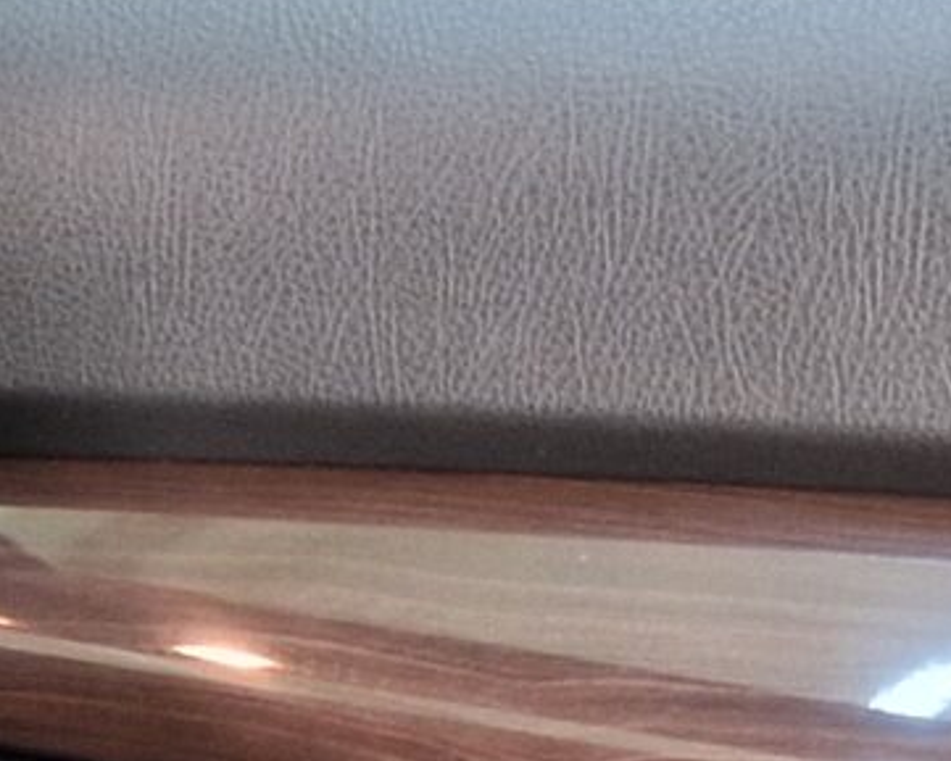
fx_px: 4476
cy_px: 1188
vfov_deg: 9.4
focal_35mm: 159
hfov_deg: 11.7
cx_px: -342
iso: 400
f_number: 1.8
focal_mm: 6.4
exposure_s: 1/33
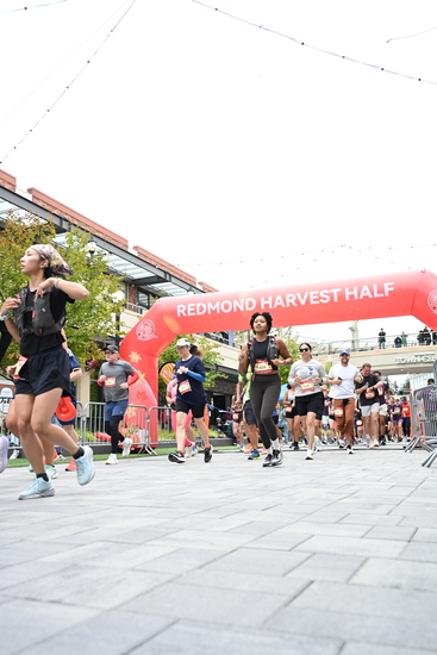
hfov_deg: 42.3
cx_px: 218
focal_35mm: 31
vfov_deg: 60.3
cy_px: 328
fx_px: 564
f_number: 4
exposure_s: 1/640
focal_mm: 31
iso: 2000
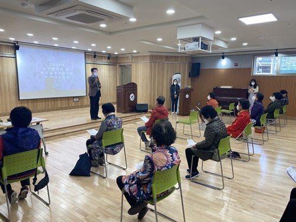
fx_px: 222
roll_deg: -1.1
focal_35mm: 26
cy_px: 111
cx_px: 148
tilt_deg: -9.0
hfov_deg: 67.3
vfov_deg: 53.1
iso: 100
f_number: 1.8
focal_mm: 4.25
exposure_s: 1/120
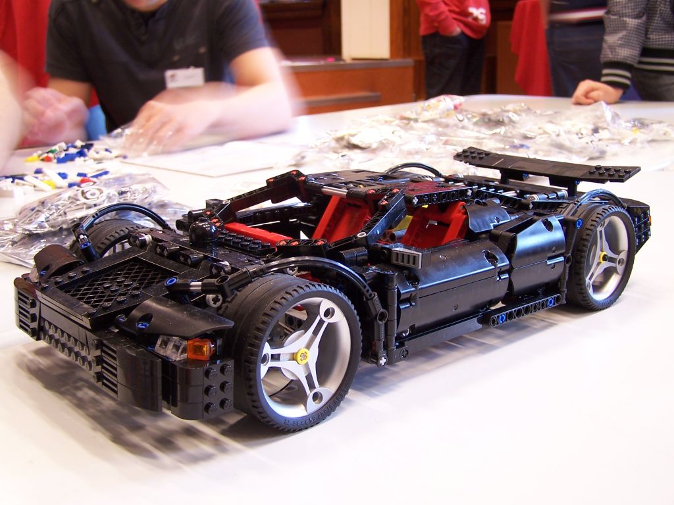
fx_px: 779
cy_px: 252
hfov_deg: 46.8
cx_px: 337
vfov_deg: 36.0
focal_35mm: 40
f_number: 2.8
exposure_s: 1/3
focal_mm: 6.7
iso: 80
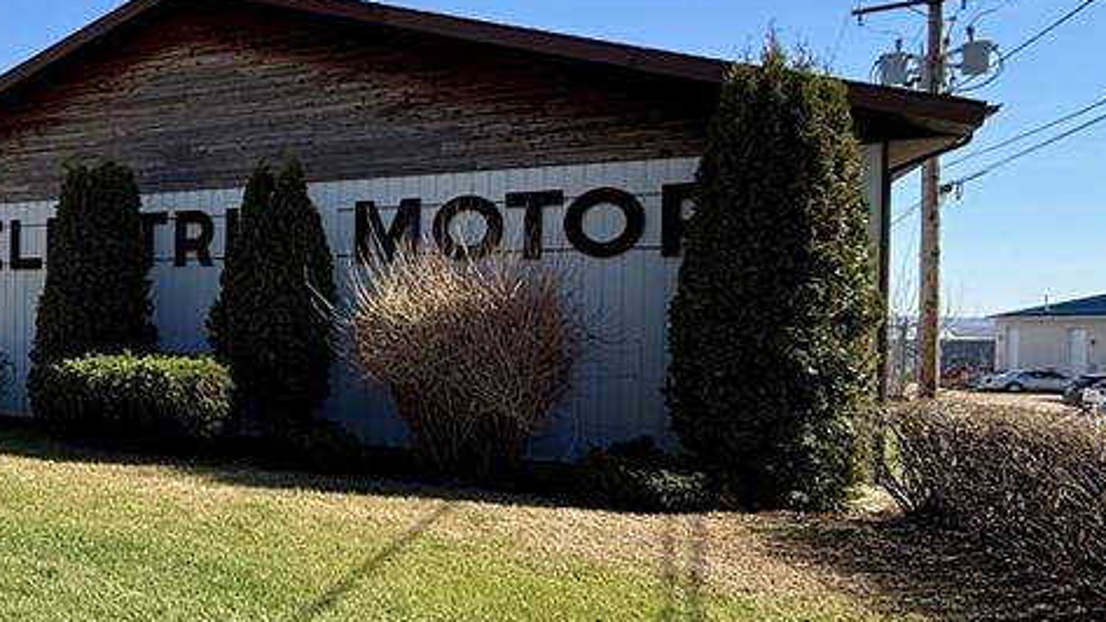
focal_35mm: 33
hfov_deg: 50.4
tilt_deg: -0.1
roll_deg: -1.1
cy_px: 325
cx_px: 47
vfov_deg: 35.6
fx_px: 968
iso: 50
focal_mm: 2.22
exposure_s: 1/1145
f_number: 2.2
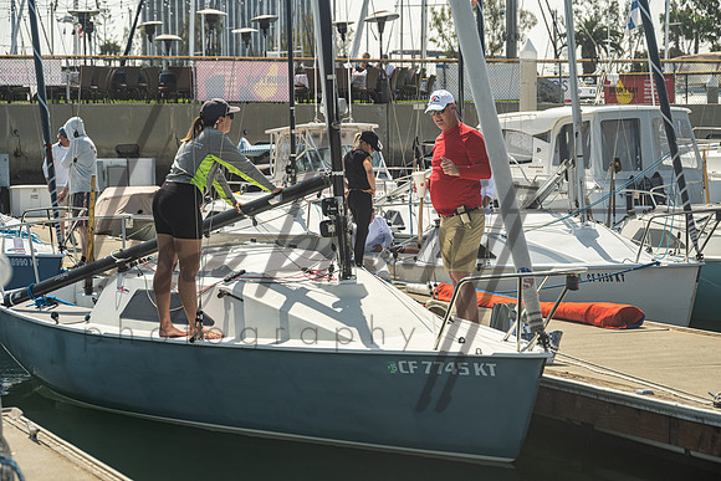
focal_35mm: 102
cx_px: 372
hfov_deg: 20.0
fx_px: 2049
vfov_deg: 13.4
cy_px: 240
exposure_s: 1/640
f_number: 6.3
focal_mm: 97
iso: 250
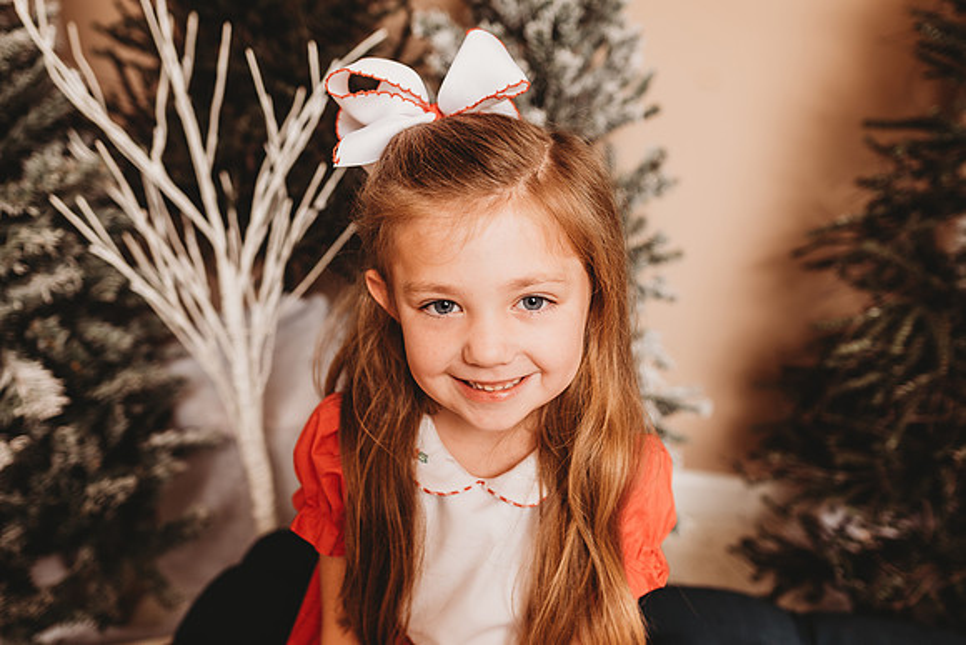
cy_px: 322
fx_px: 644
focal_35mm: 24
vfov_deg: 53.2
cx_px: 483
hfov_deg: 73.7
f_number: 2.8
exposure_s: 1/160
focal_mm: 24
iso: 100
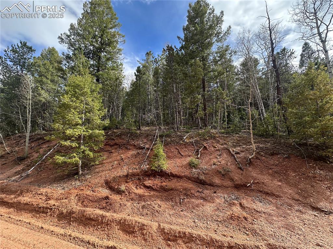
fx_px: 135
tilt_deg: +9.7
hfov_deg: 102.1
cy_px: 124
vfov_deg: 85.6
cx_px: 166
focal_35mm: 14
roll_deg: +0.8
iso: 40
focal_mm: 2.22
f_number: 2.2
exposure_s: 1/619
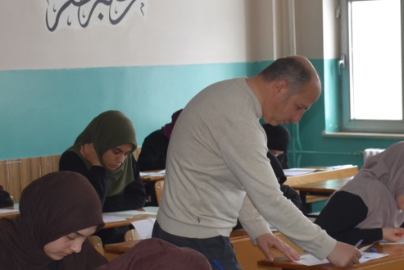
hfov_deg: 18.7
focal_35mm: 108
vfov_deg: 12.7
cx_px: 321
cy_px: 155
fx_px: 1212
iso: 400
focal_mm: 26
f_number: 5.6
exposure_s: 1/250
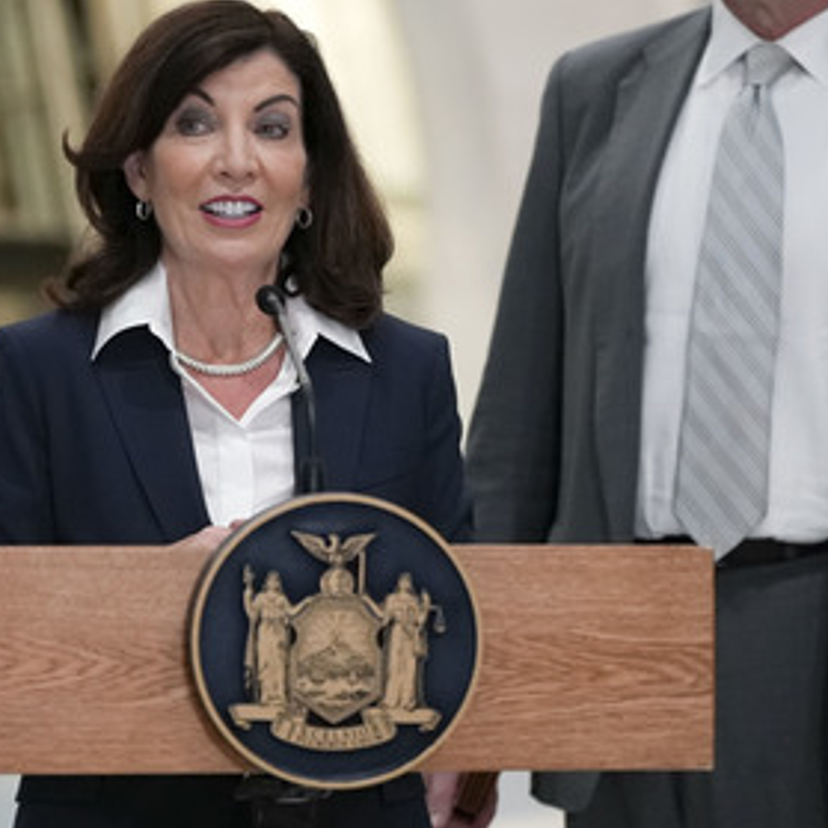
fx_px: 7740
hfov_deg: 6.1
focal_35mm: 286
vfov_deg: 6.1
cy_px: 398
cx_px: 246
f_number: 5.6
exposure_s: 1/400
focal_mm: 209
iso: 6400
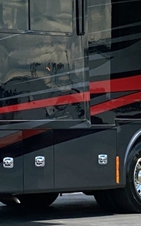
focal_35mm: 226
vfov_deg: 9.3
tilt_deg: +1.8
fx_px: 1390
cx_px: -103
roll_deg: -0.7
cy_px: 106
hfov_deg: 5.7
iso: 20
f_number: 2
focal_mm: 6
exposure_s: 1/1597
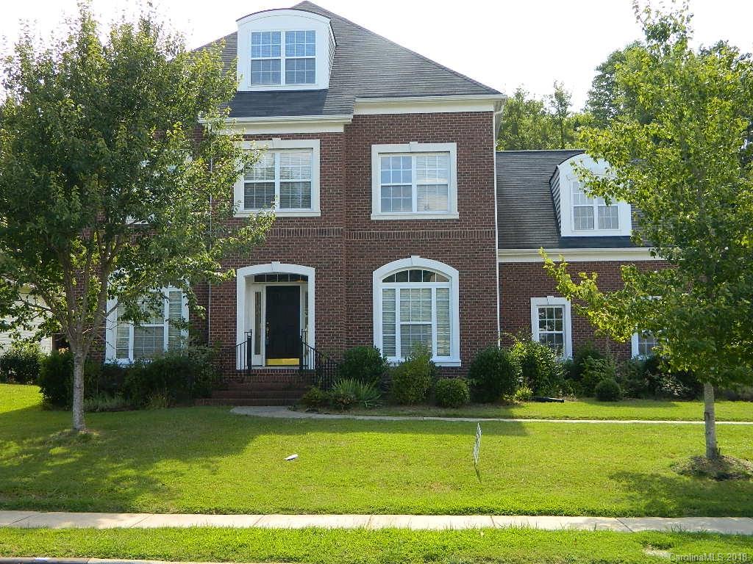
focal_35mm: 41
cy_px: 282
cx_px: 376
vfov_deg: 35.1
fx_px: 892
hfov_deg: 45.8
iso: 110
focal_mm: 7.3
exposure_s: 1/400
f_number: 3.5
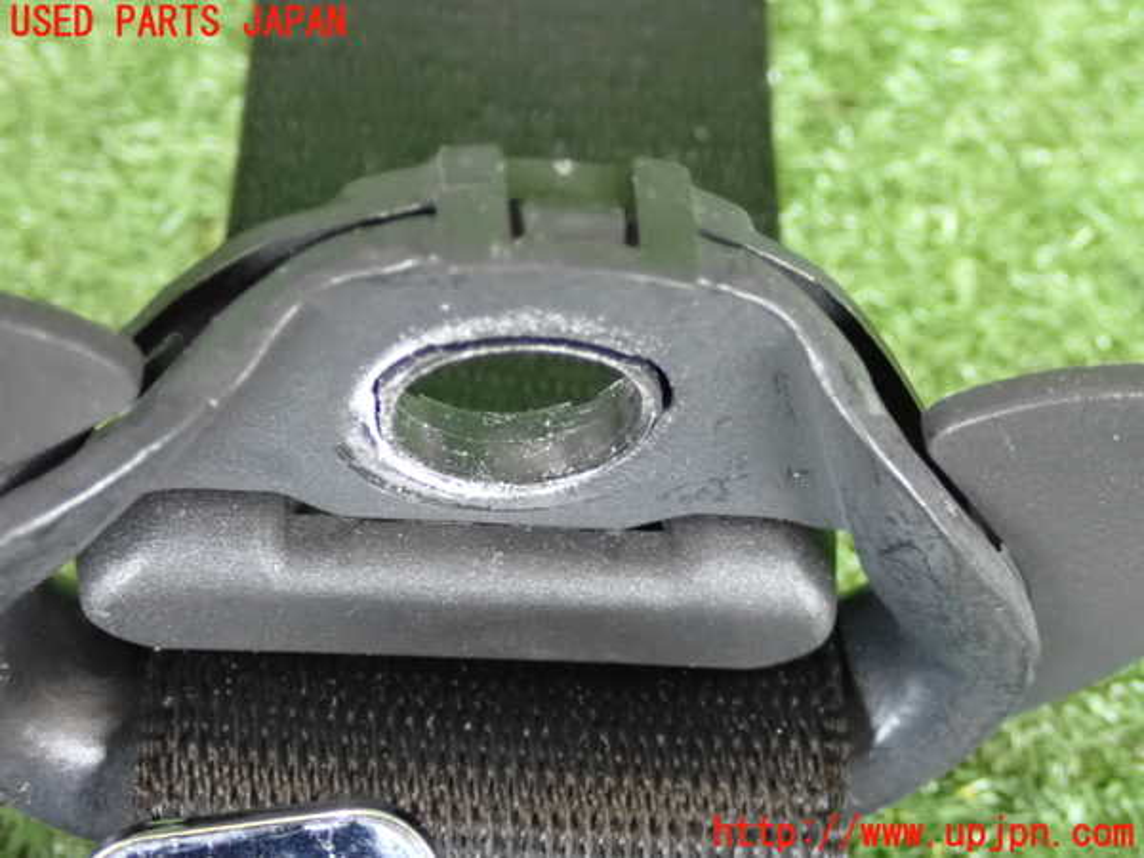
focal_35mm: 62
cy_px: 429
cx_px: 572
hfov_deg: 31.2
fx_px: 2049
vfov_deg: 23.7
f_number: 3.6
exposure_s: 1/50
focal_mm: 11.09
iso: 2000
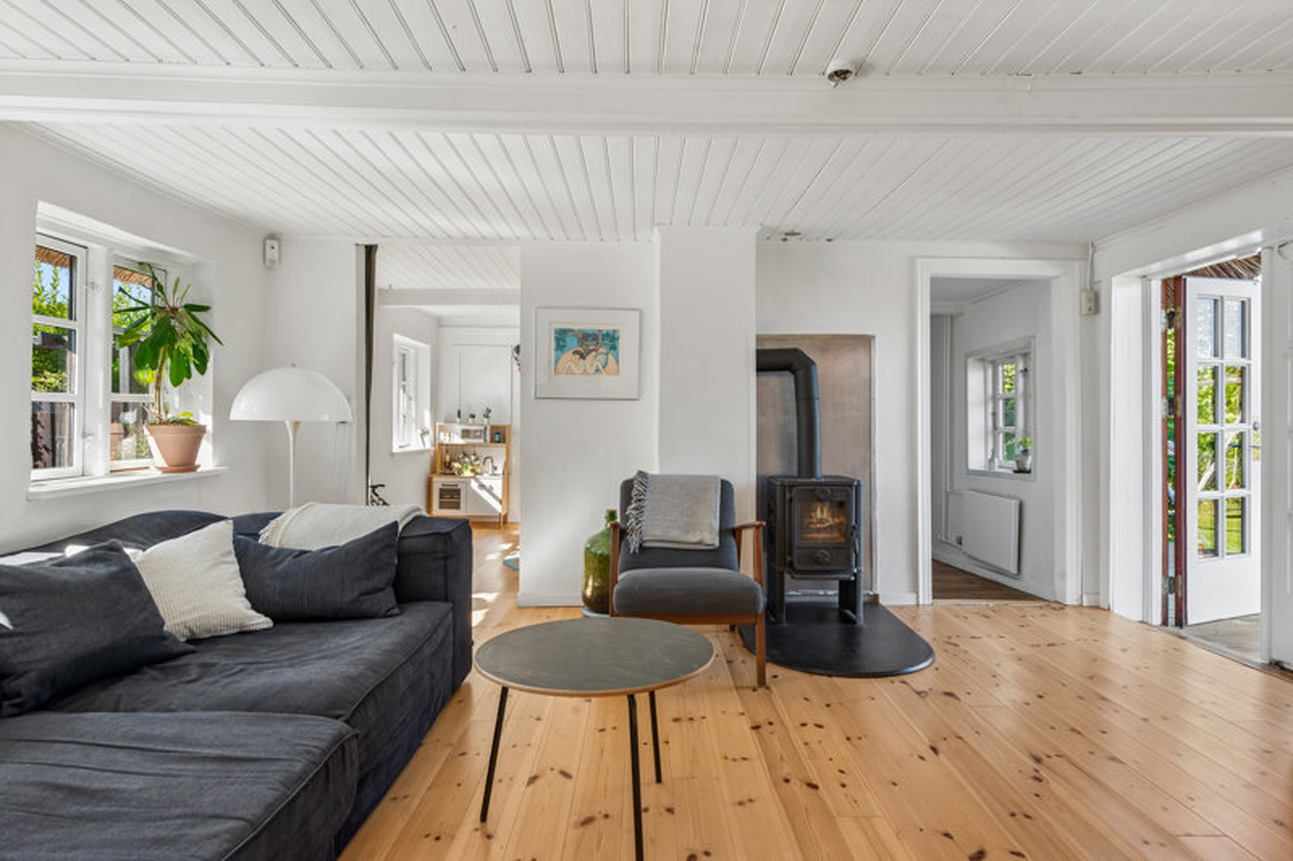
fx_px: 718
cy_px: 430
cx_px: 646
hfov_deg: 84.0
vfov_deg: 61.9
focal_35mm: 20
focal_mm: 20
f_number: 10
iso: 200
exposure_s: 1/13
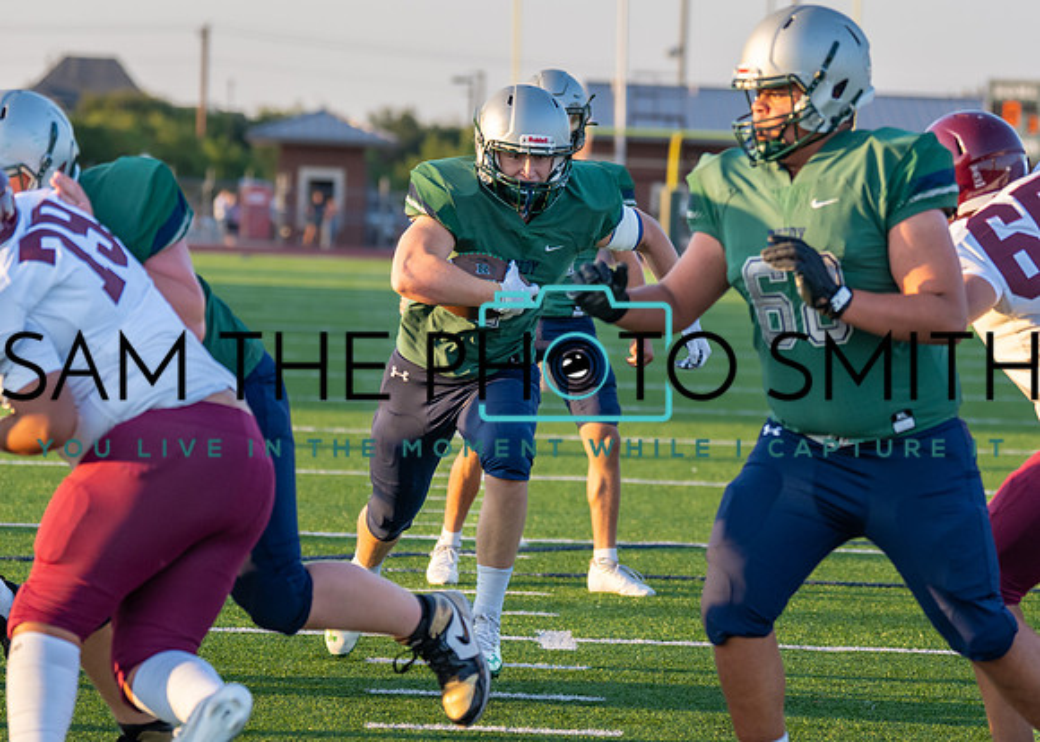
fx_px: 5173
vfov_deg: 8.2
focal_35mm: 175
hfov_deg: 11.5
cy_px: 368
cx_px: 631
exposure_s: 1/1000
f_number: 2.8
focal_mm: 99
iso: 320
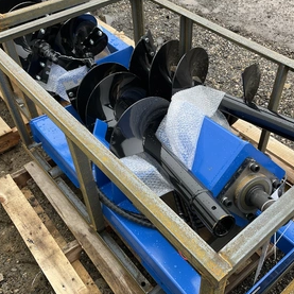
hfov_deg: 44.8
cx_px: 171
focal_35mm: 37
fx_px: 356
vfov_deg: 44.9
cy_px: 145
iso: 20
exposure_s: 1/224
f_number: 1.8
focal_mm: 3
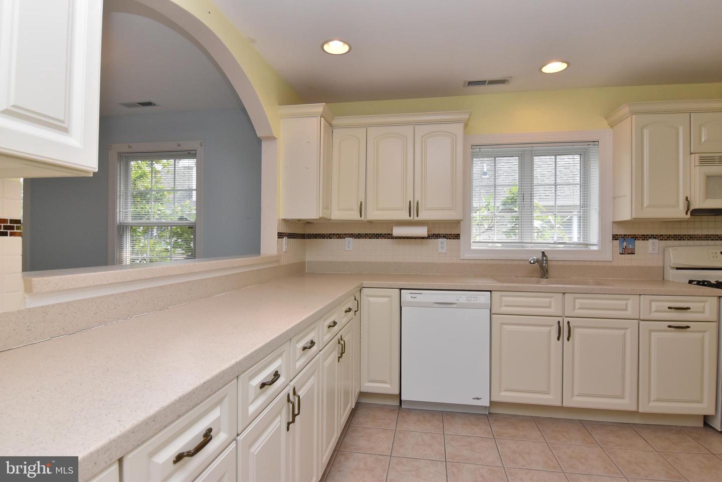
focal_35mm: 18
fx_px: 361
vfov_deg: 67.5
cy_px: 241
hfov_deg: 90.0
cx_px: 361
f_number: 9
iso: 800
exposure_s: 1/200
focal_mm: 12
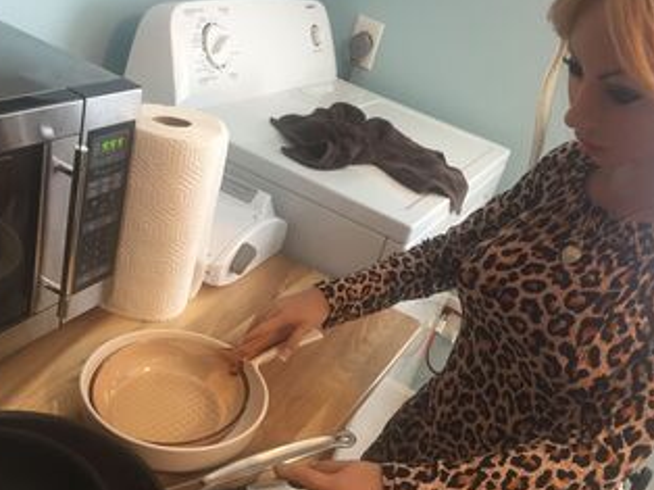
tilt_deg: -31.6
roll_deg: -18.8
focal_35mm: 37
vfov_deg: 38.4
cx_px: 319
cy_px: 302
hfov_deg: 50.2
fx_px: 699
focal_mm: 4.15
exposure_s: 1/33
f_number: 2.2
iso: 125
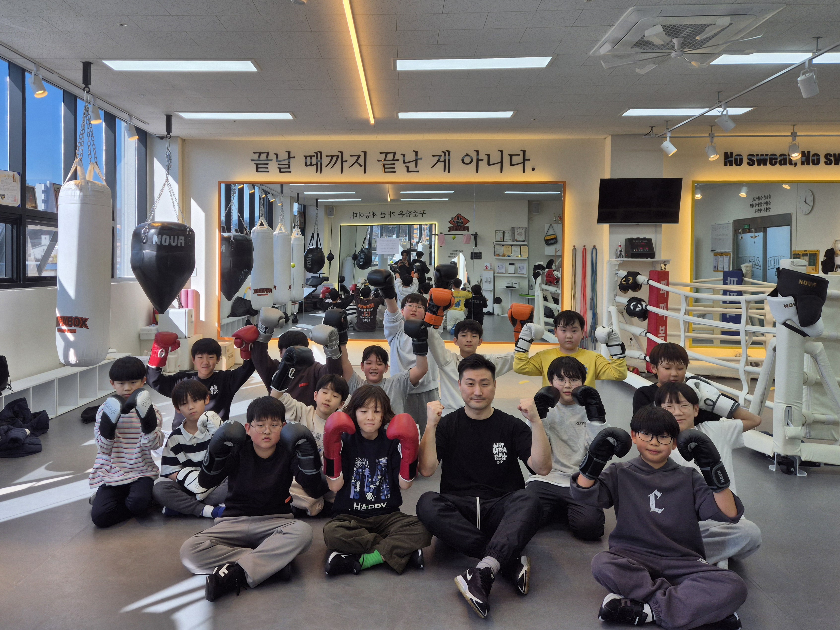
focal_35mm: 23
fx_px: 558
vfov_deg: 58.9
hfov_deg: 73.9
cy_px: 315
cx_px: 420
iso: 25
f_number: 1.8
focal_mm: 5.4
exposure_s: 1/312
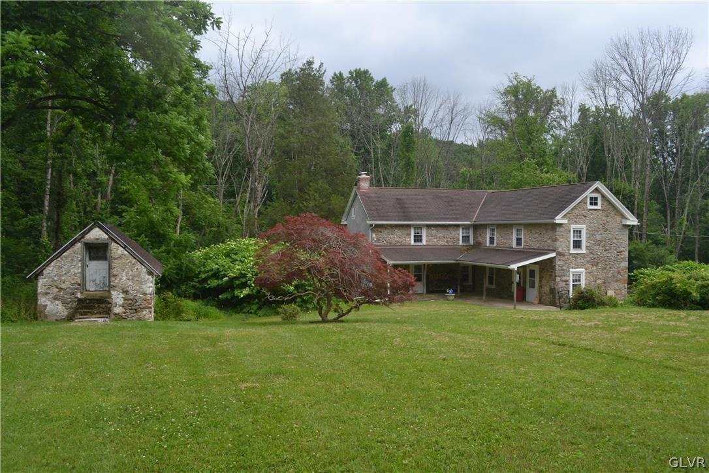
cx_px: 354
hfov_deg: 67.4
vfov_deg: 47.9
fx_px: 532
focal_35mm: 27
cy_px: 236
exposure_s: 1/160
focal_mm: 18
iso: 100
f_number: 6.3
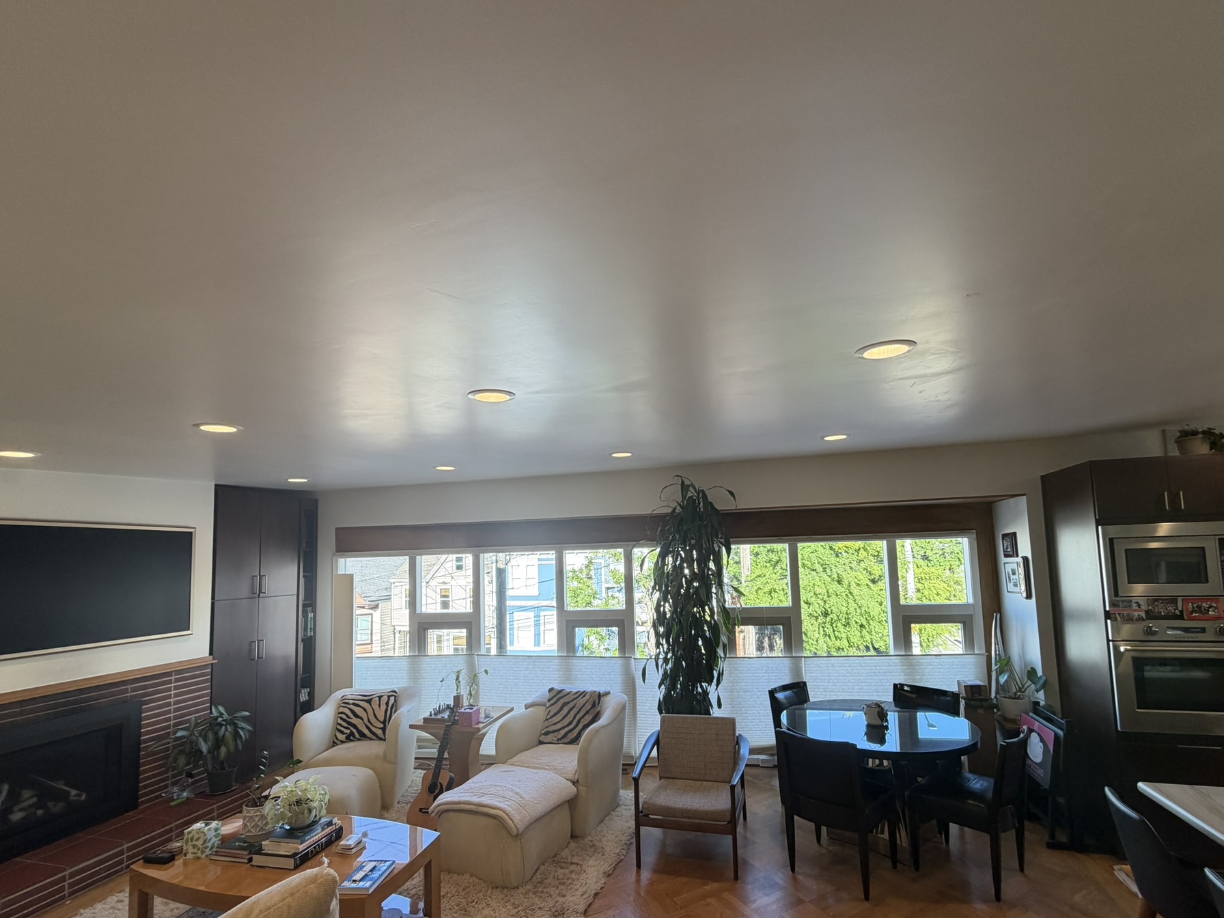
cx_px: 629
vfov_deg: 77.8
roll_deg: +1.0
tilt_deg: +4.8
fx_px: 566
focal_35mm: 16
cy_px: 517
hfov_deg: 94.5
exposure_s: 1/120
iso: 80
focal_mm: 2.22
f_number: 2.2
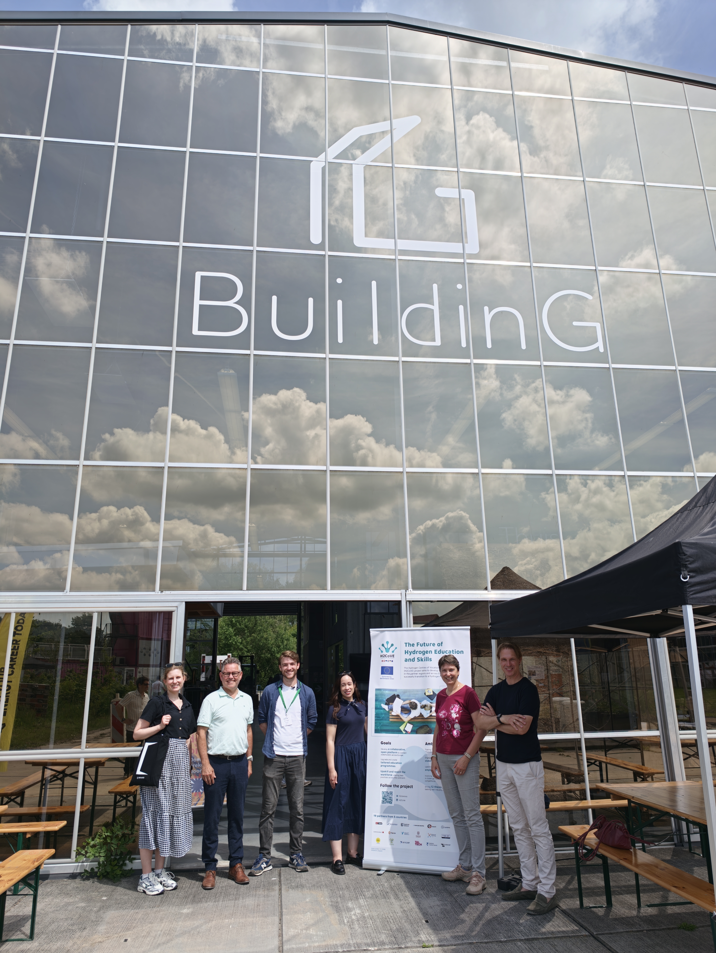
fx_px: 634
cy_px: 476
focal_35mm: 23
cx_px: 358
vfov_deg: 73.9
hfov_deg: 58.9
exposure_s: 1/1347
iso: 50
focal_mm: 7.73
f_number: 1.5
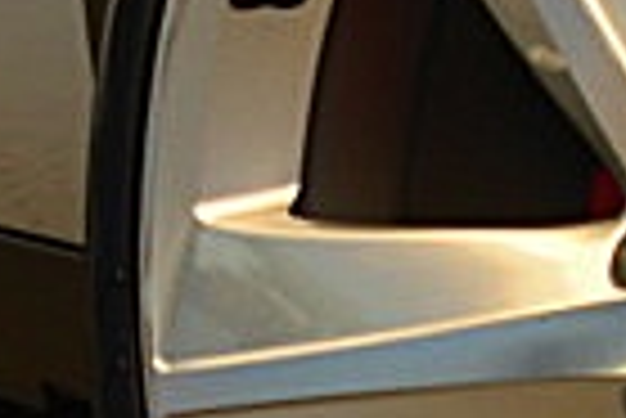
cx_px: 216
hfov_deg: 11.9
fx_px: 2994
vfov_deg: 8.0
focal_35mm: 172
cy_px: 400
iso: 50
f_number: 2.8
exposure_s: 1/100
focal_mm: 6.3
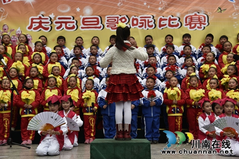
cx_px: 120
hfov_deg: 34.5
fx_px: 385
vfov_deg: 23.4
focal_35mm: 58
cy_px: 80
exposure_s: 1/125
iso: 400
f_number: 5.6
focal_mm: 58
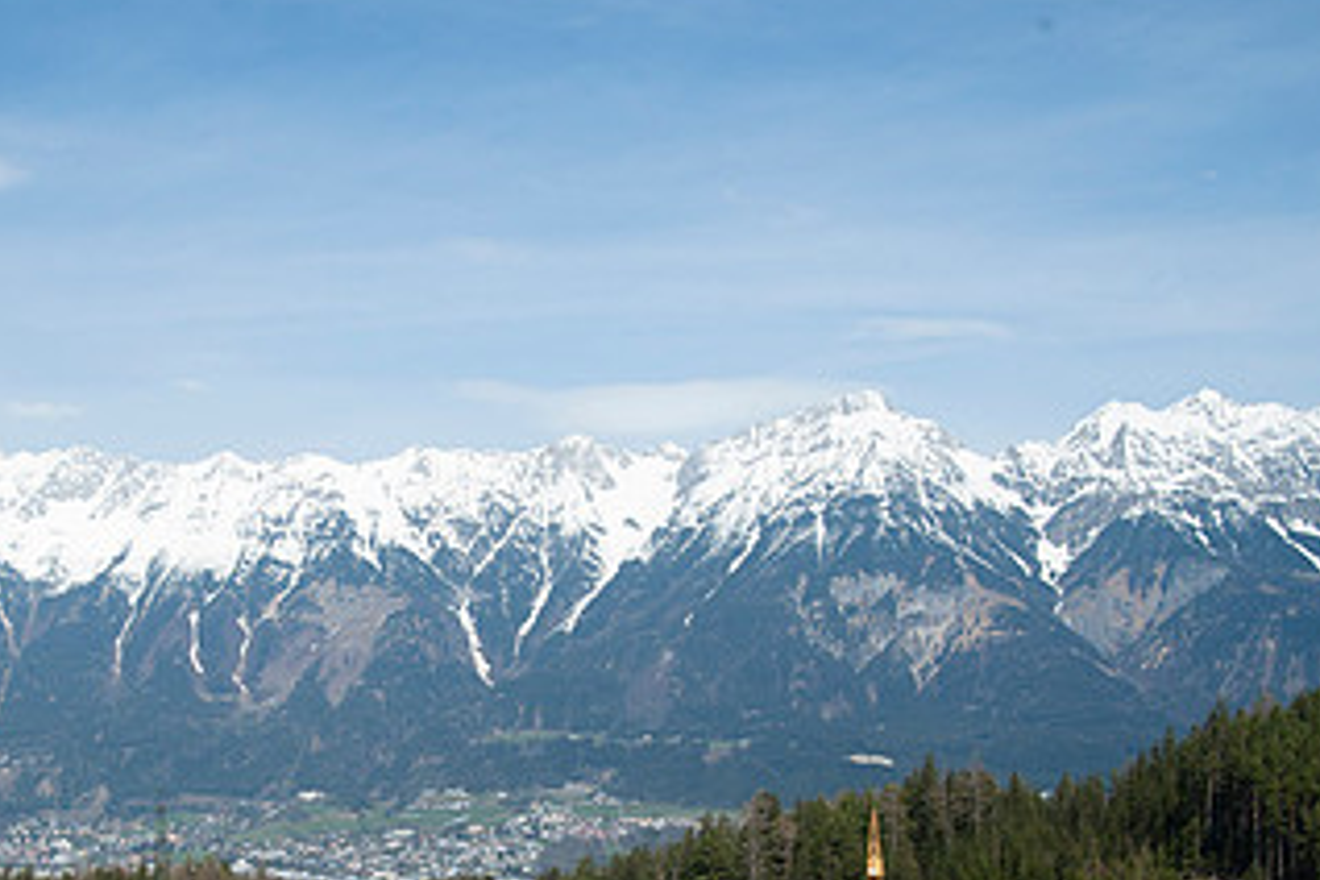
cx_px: 428
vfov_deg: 25.9
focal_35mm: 51
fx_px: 1870
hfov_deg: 38.4
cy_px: 739
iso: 200
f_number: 11
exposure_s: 1/500
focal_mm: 28
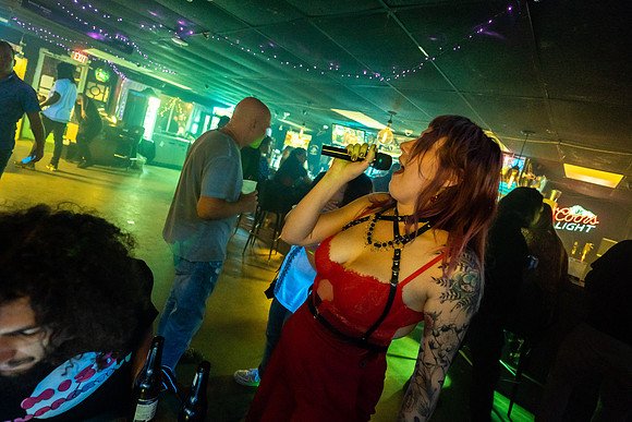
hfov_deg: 92.9
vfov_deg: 69.8
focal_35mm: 17
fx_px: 300
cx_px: 314
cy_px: 182
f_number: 2.8
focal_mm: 14
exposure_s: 1/80
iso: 3200
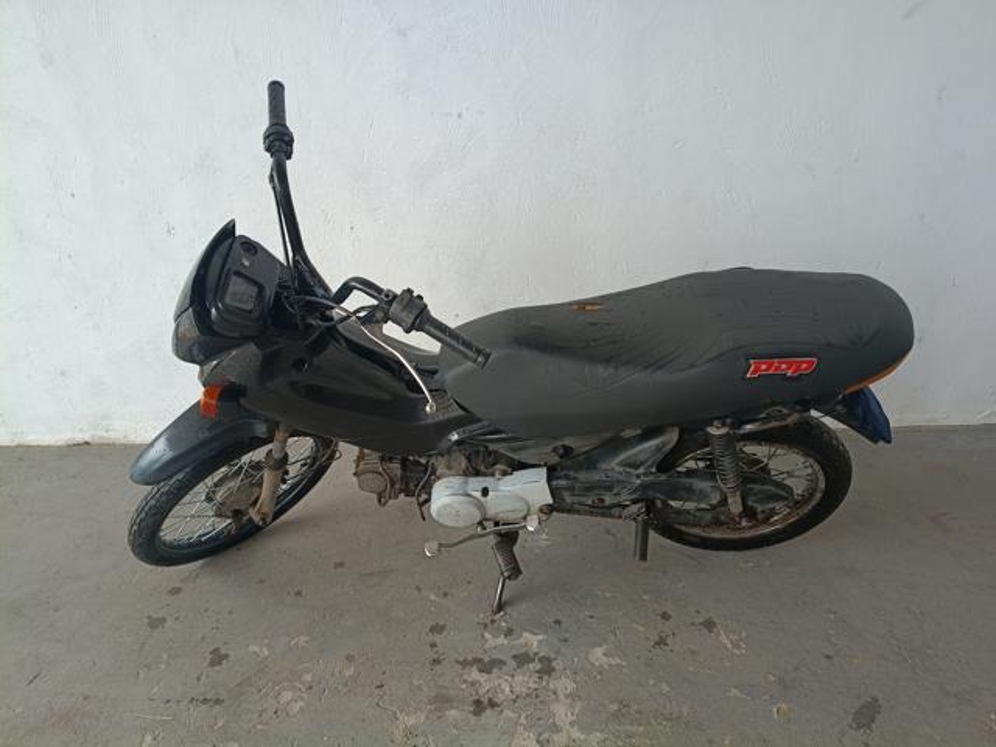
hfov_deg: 67.3
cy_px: 374
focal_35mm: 26
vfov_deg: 53.1
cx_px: 498
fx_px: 748
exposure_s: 1/120
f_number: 1.8
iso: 360
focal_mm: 4.81
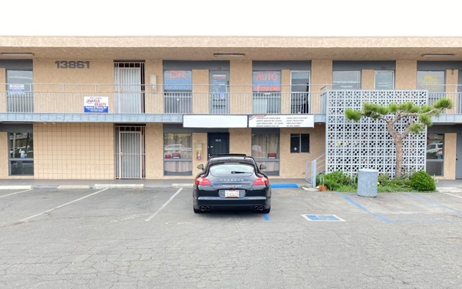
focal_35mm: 28
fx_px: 353
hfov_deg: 66.5
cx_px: 233
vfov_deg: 44.5
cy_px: 162
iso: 40
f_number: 1.8
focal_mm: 4.25
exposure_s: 1/122
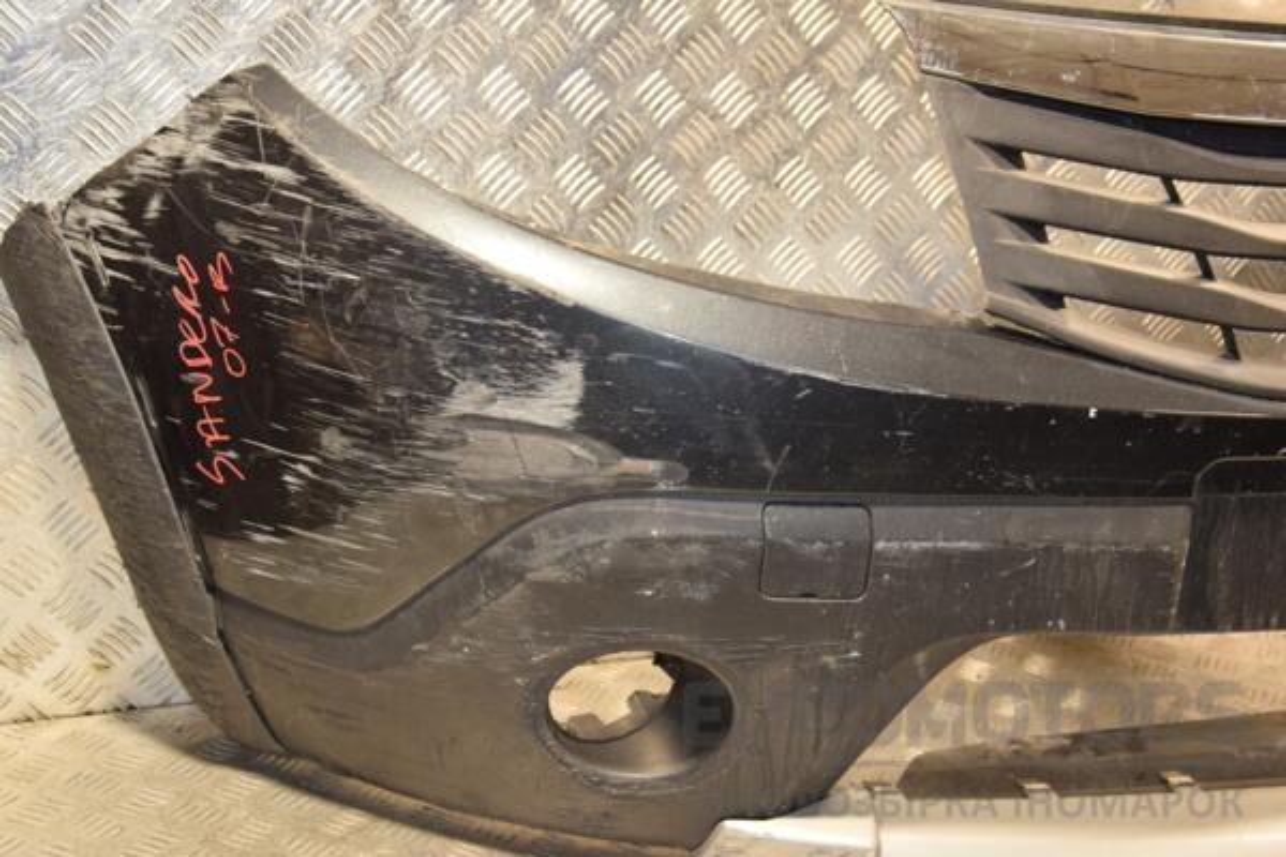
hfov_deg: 37.9
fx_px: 1875
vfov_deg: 25.8
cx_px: 643
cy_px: 428
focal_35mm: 52
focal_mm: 35
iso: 800
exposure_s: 1/125
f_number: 5
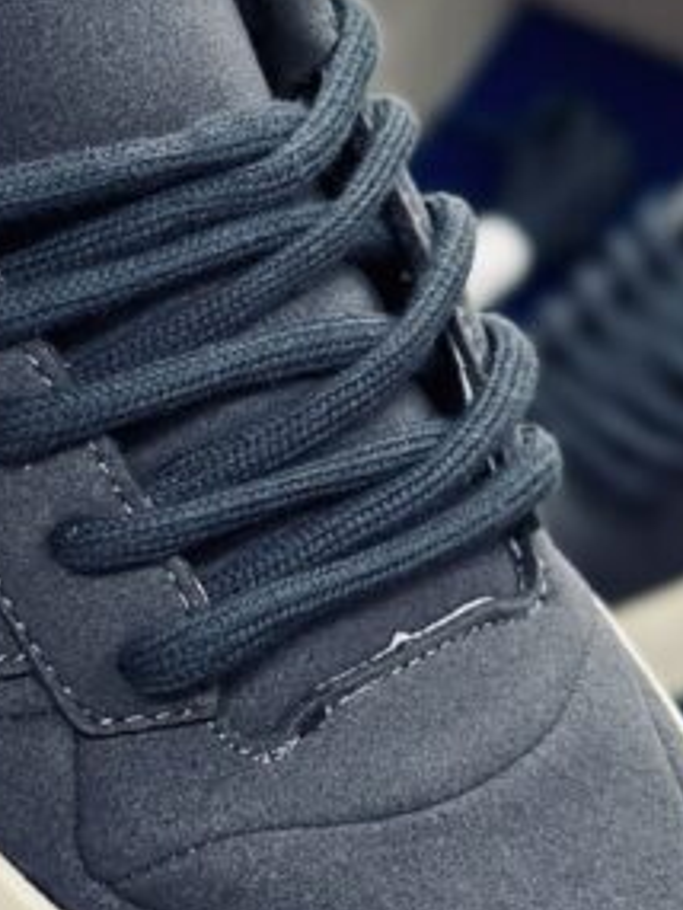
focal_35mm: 157
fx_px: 4127
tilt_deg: -51.0
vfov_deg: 12.6
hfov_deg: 9.4
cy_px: 375
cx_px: 48
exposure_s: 1/100
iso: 80
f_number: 1.78
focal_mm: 6.86
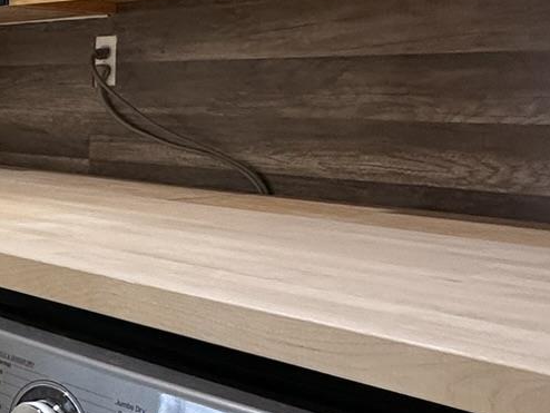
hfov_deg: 25.4
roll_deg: -1.4
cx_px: -268
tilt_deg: -1.0
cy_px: 125
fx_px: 922
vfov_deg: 25.1
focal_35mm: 58
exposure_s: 1/60
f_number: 2.2
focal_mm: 2.22
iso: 200
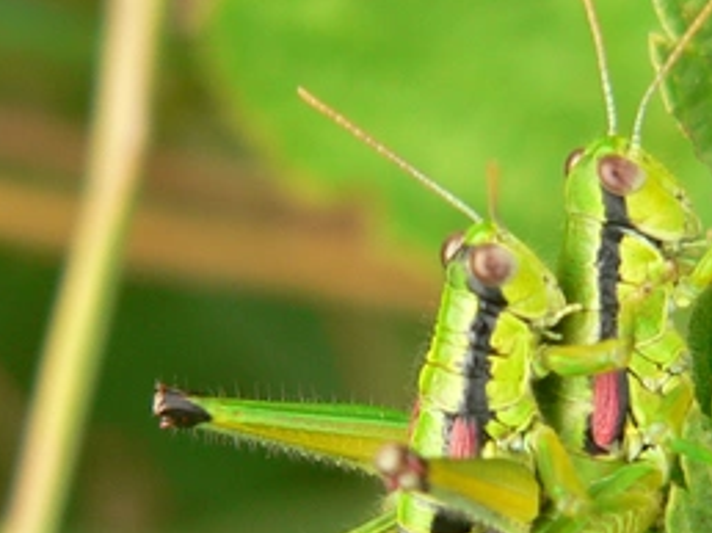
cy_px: 345
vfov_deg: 5.7
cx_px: 419
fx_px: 5302
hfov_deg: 7.7
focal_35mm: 258
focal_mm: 17.2
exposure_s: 1/40
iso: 100
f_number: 2.8
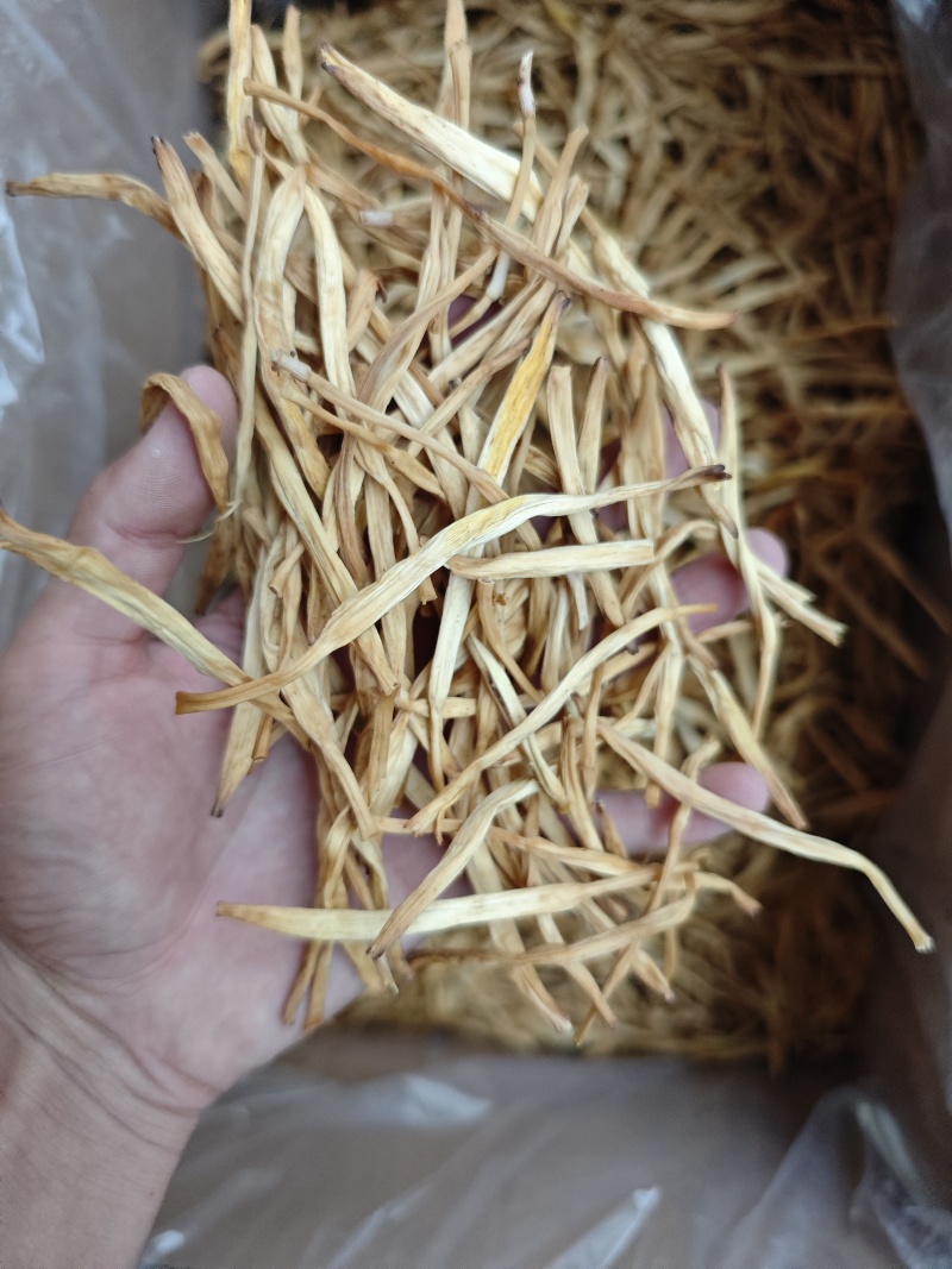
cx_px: 476
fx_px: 844
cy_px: 634
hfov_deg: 58.9
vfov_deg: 73.9
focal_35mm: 23
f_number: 1.42
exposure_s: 1/473
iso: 2000
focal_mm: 6.68
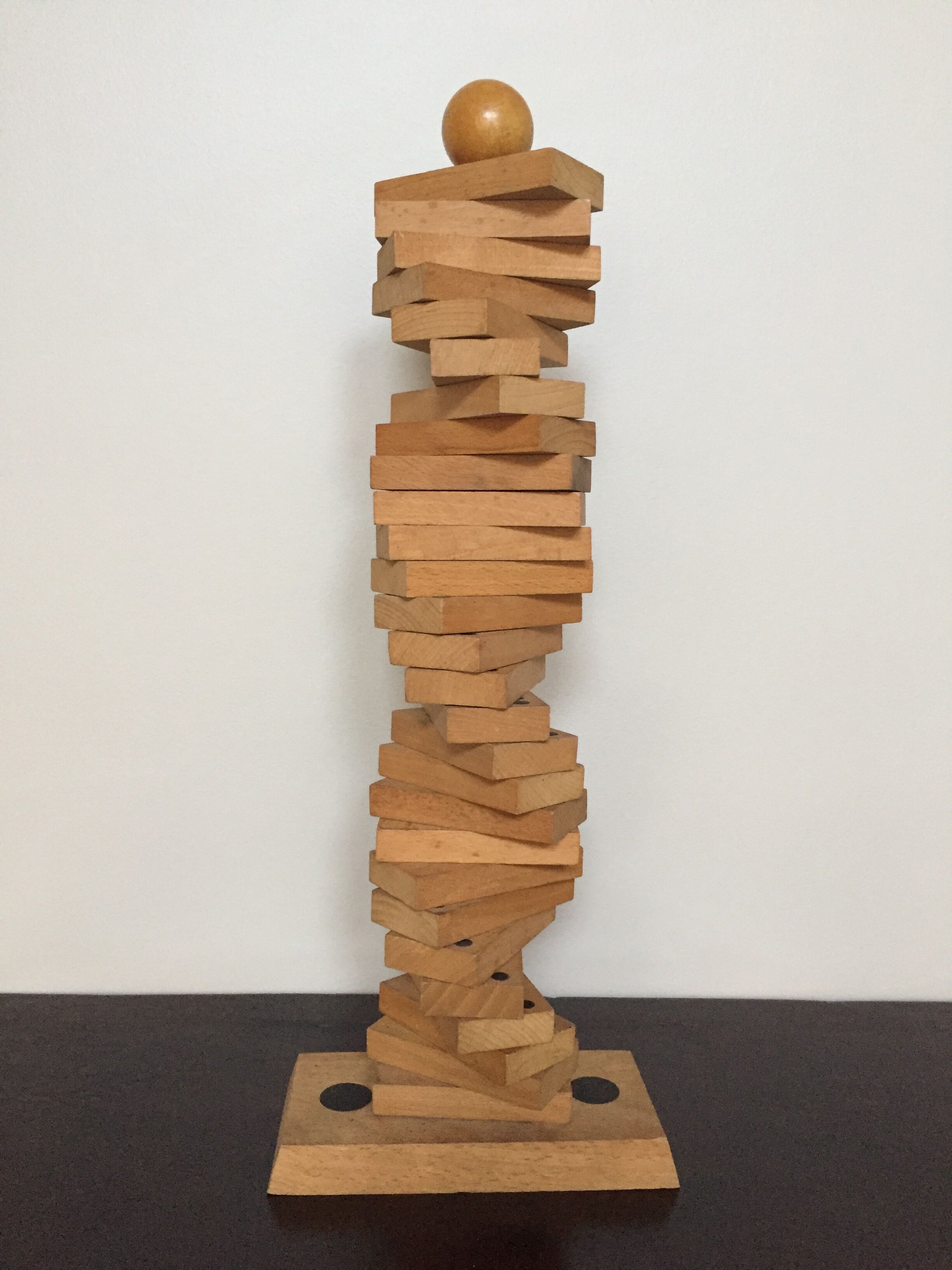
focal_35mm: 29
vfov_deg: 61.7
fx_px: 1063
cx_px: 476
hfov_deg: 48.2
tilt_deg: -6.5
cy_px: 635
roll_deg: -0.6
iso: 250
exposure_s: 1/20
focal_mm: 4.15
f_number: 2.2
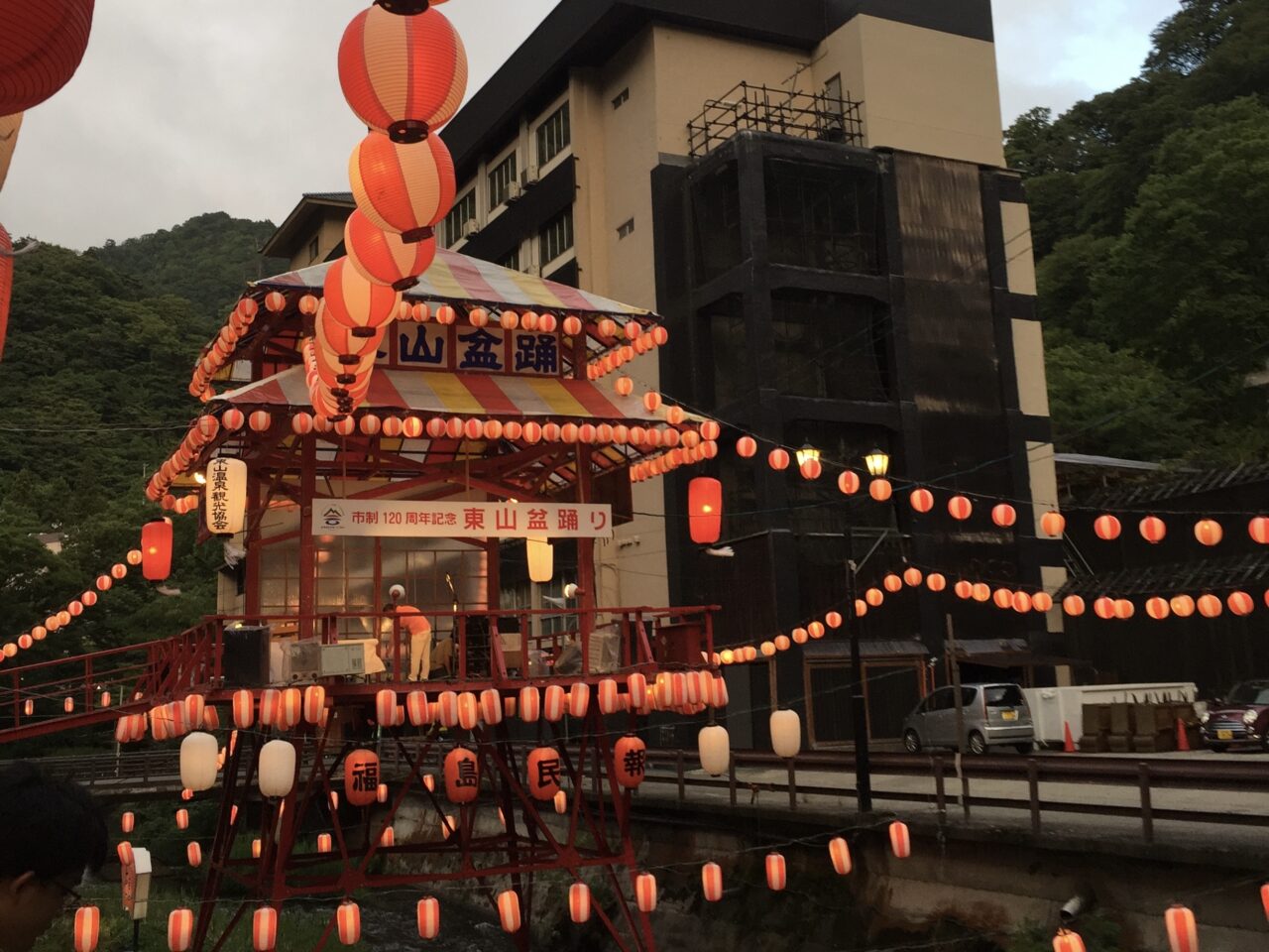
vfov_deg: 48.2
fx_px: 1063
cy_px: 476
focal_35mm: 29
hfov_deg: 61.7
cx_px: 634
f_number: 2.2
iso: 40
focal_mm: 4.15
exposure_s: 1/60
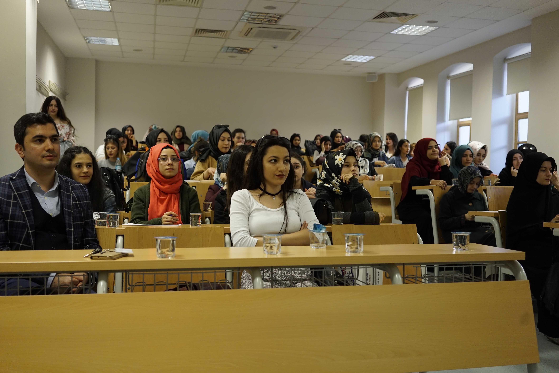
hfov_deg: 54.4
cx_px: 280
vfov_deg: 37.9
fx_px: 544
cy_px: 186
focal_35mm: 35
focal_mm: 35
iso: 1600
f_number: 3.2
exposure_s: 1/160
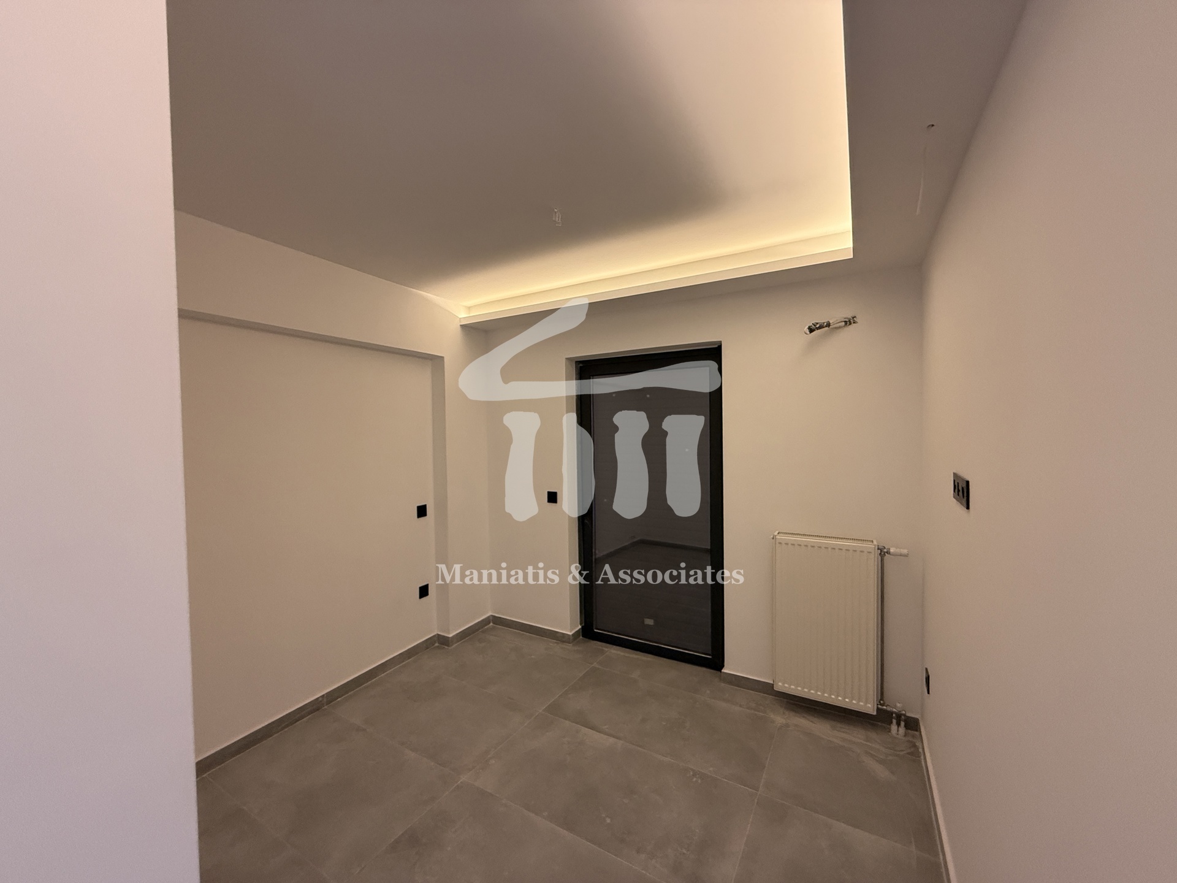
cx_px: 588
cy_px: 442
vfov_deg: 85.7
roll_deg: +0.8
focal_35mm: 14
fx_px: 476
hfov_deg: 102.1
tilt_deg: -0.4
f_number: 2.2
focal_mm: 2.22
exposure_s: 1/100
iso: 400
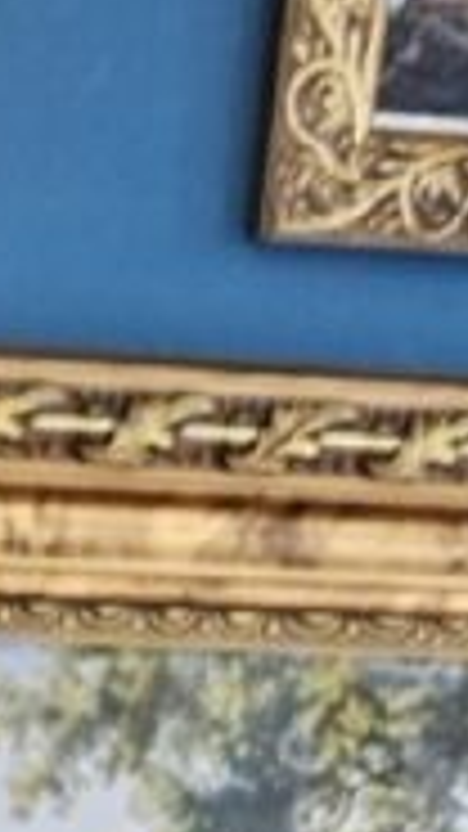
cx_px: -351
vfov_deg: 12.6
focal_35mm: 139
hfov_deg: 8.4
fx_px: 3068
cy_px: 1907
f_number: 1.8
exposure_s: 1/120
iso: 250
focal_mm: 5.4
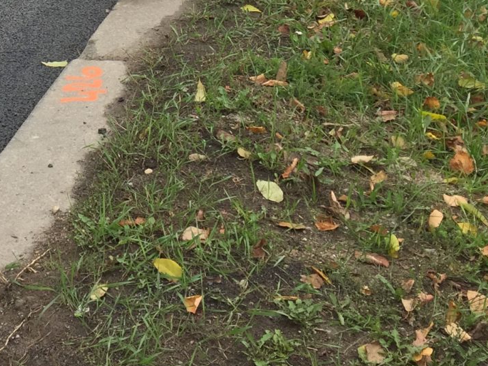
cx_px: 17
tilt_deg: -7.0
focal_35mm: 83
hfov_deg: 22.8
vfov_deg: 16.5
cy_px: -154
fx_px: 1170
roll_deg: +0.2
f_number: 2.2
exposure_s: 1/384
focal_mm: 4.15
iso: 32
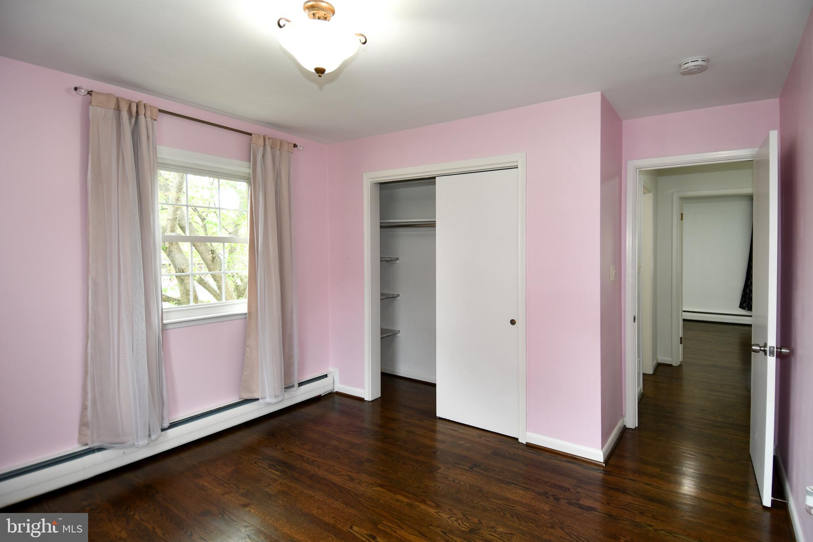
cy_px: 271
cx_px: 406
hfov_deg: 90.0
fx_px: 406
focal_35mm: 18
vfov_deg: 67.4
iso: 250
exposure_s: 1/60
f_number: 4
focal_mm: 12
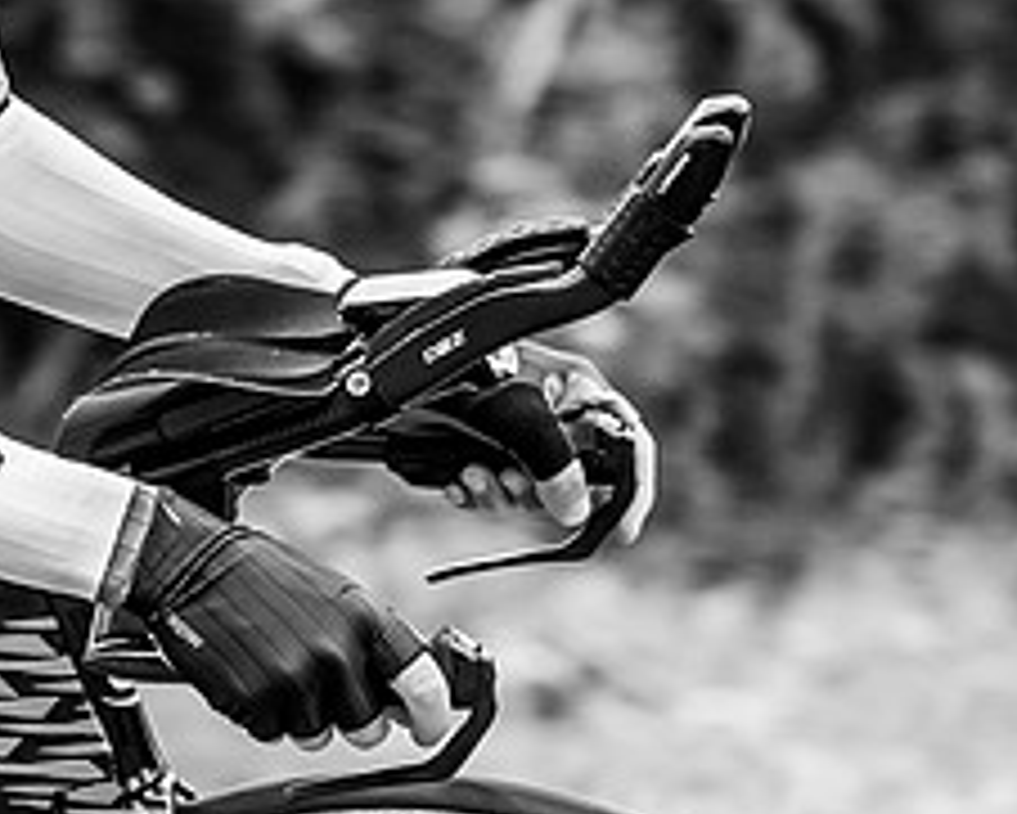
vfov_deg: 3.7
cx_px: -877
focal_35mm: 418
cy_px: -229
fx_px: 12587
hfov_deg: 4.6
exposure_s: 1/1000
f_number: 4
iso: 1000
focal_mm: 108
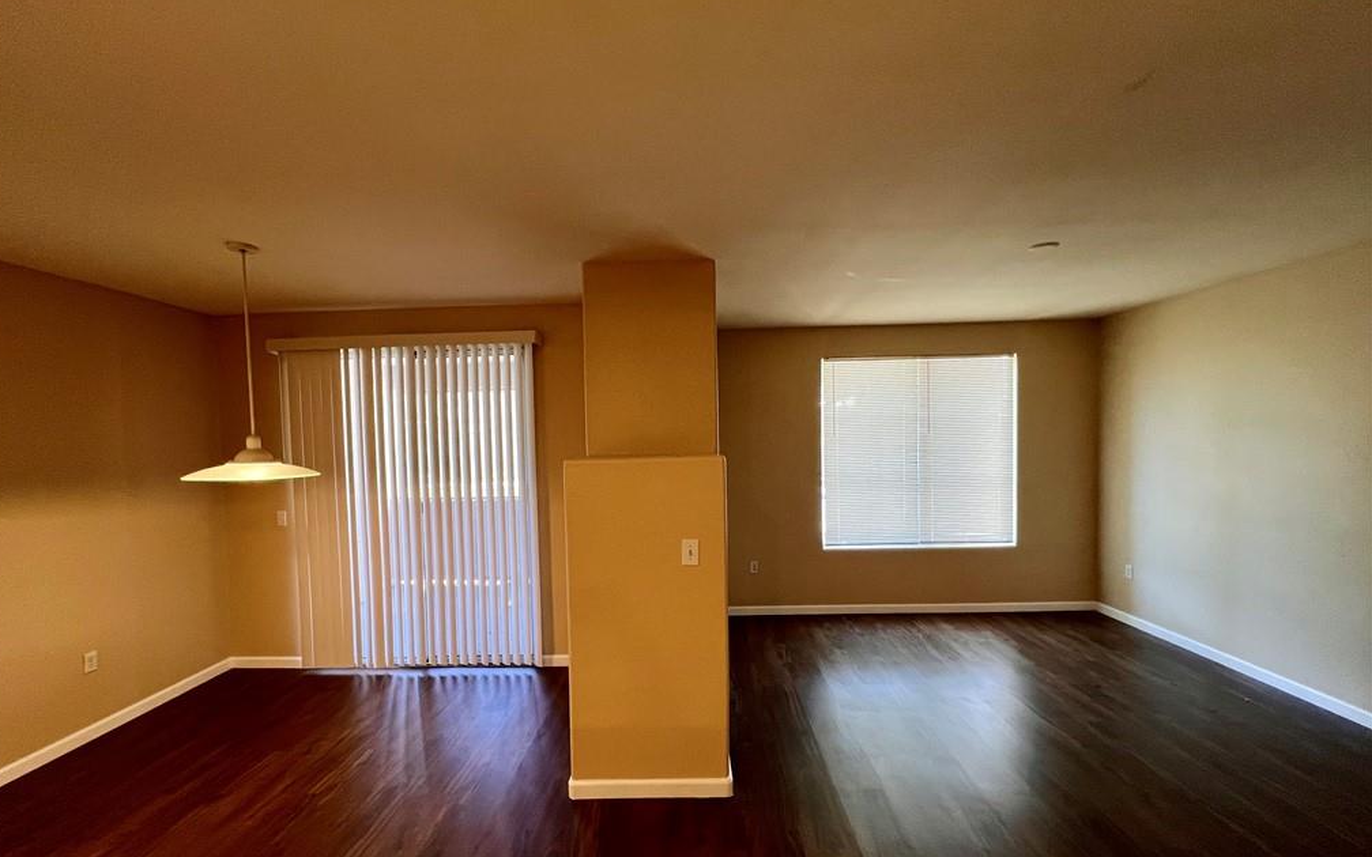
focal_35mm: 14
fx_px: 523
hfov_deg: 105.3
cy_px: 467
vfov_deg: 78.5
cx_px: 676
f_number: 1.8
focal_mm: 1.57
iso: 160
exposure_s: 1/60
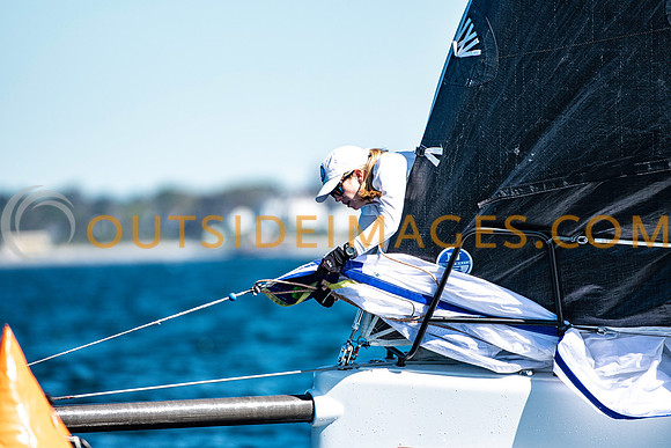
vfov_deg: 2.3
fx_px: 11185
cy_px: 224
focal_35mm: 600
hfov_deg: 3.4
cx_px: 336
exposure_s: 1/1250
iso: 320
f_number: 5
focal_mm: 400
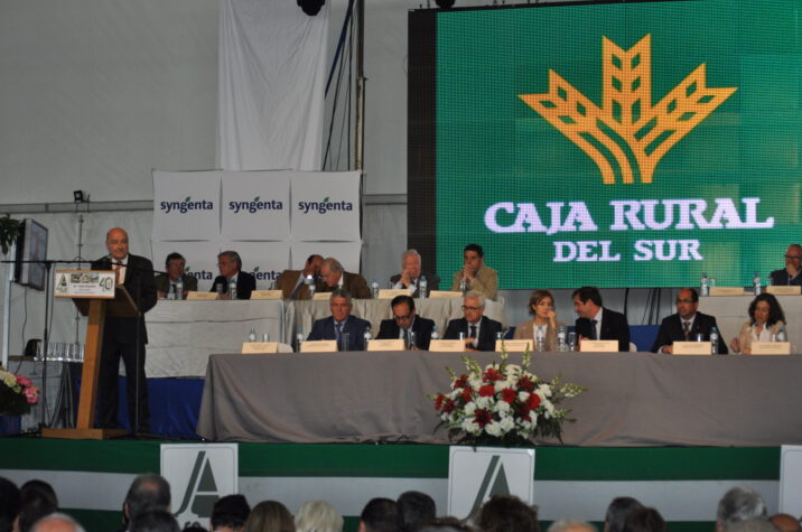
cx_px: 403
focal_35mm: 89
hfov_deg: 23.0
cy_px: 269
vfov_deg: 15.4
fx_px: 1969
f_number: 4
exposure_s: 1/160
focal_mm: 55
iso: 400
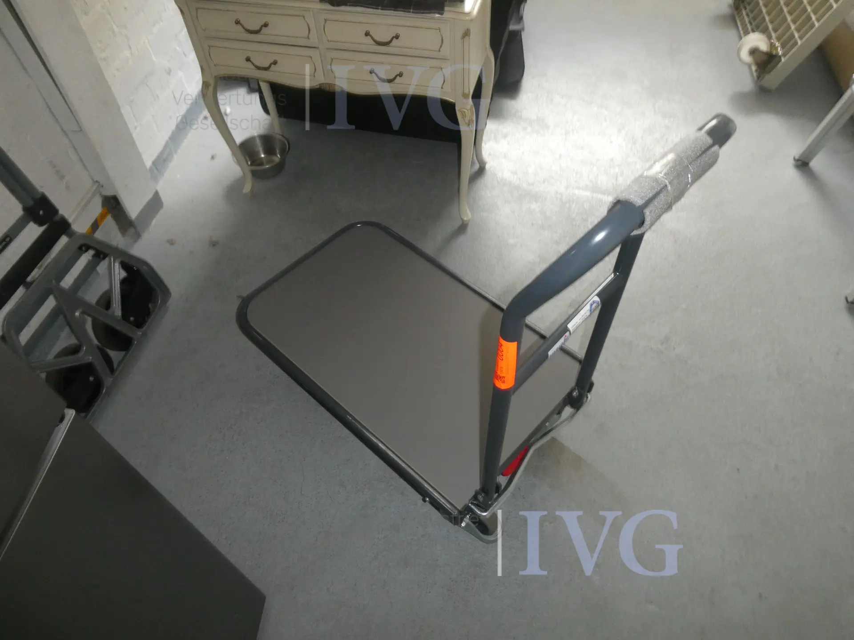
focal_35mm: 24
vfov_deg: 56.8
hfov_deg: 71.6
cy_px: 320
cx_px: 427
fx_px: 592
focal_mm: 4.3
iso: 500
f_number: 3.3
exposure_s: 1/60
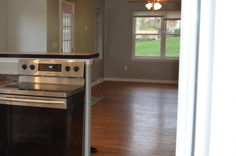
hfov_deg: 33.9
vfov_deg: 24.1
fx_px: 366
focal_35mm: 56
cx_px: 28
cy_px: 80
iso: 400
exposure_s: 1/80
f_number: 4
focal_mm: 20
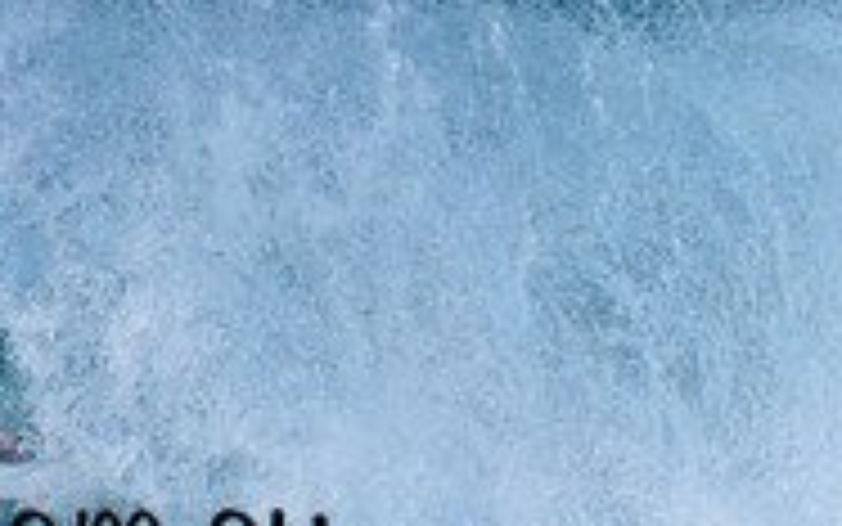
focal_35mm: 3156
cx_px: -149
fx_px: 72443
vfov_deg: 0.4
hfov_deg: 0.7
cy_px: 492
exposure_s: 1/2000
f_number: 11
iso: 1400
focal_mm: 1000
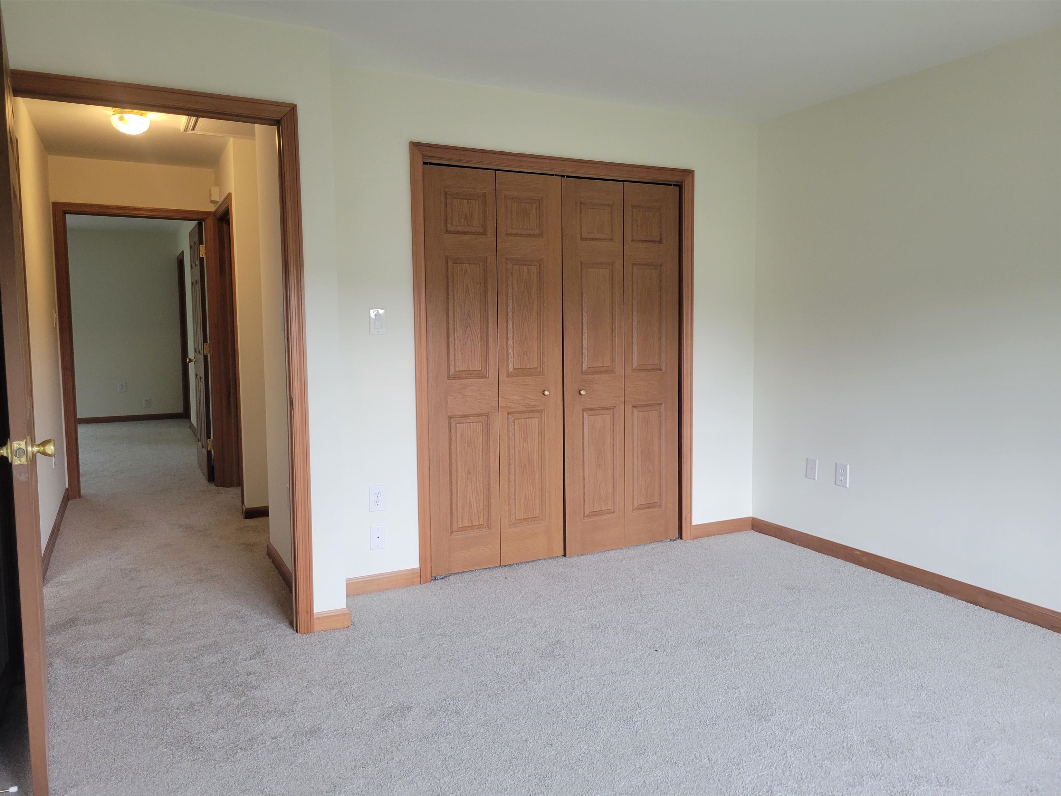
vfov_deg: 53.1
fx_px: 797
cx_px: 530
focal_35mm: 26
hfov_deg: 67.3
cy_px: 398
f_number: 1.8
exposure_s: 1/120
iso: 160
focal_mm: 5.4
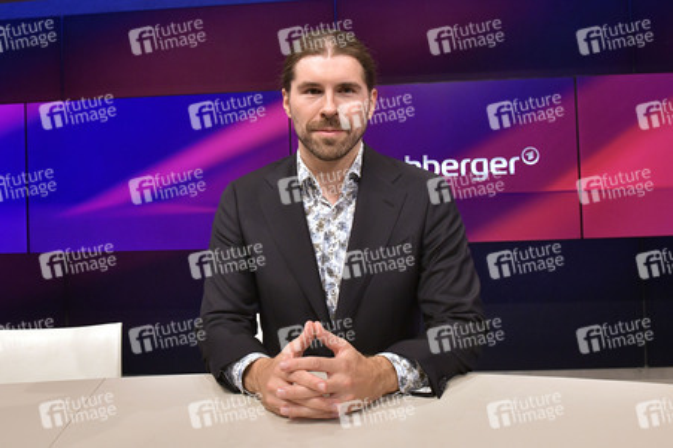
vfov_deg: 49.5
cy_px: 224
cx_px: 336
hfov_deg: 69.4
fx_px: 486
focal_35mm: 26
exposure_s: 1/200
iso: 2500
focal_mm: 26
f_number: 6.3
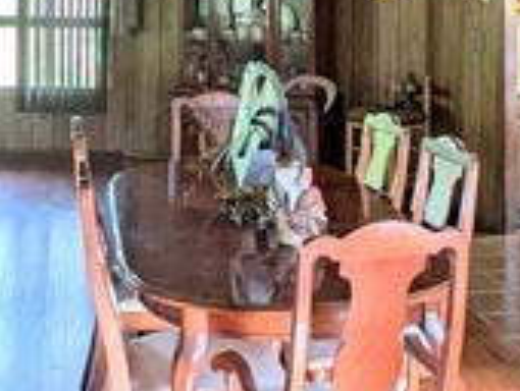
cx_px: 294
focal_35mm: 60
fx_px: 903
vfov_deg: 22.6
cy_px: -70
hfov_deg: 32.1
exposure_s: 1/60
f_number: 1.95
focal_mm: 2.23
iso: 37
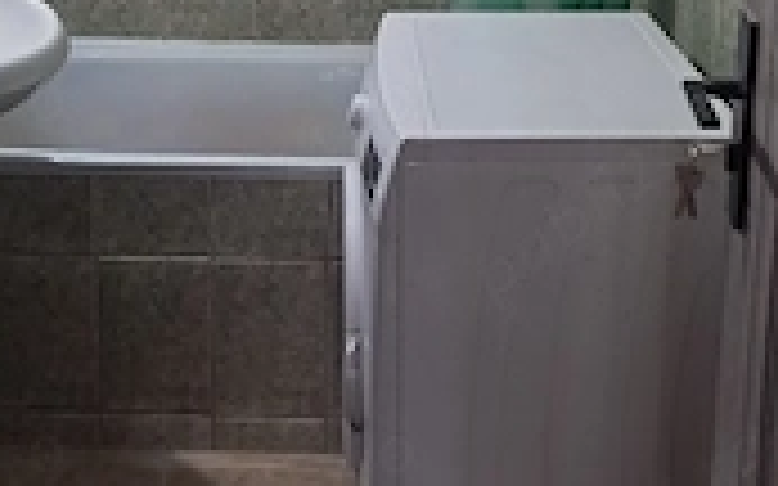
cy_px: -108
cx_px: 360
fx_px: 1399
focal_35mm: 66
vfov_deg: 18.6
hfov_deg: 31.1
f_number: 1.8
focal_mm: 4
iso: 500
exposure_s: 1/30
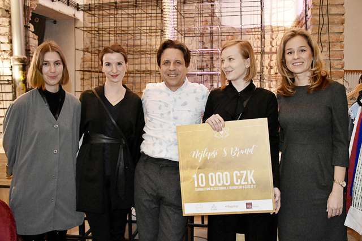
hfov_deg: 53.2
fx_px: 362
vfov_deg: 36.8
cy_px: 120
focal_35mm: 36
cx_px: 181
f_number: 3.8
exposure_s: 1/60
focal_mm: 24
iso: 6400
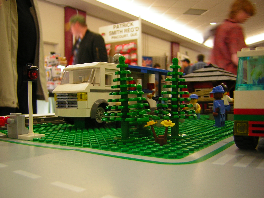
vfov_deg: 39.7
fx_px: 275
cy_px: 99
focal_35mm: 36
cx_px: 132
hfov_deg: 51.4
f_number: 2.6
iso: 50
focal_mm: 4.7
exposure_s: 1/7.5
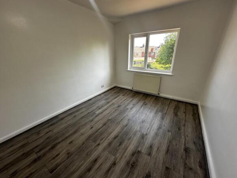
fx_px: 96
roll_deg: +0.8
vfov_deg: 85.7
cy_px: 89
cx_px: 118
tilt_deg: -20.8
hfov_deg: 102.1
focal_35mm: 14
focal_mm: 2.22
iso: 50
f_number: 2.2
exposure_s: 1/100
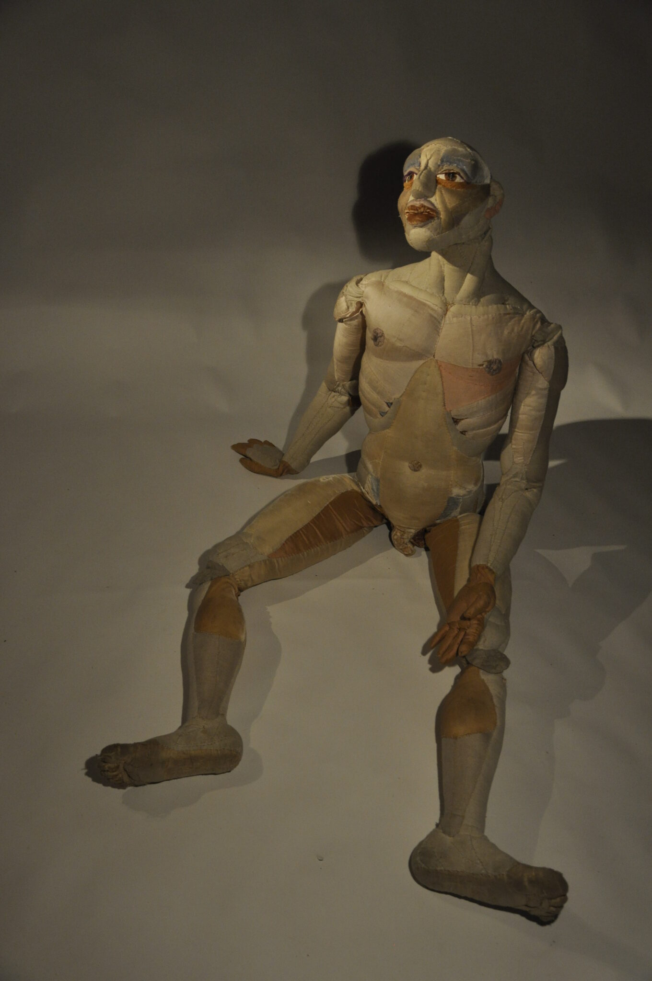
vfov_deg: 51.3
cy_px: 490
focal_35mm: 38
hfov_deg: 35.4
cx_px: 326
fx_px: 1021
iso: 800
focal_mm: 25
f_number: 5
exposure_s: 1/50
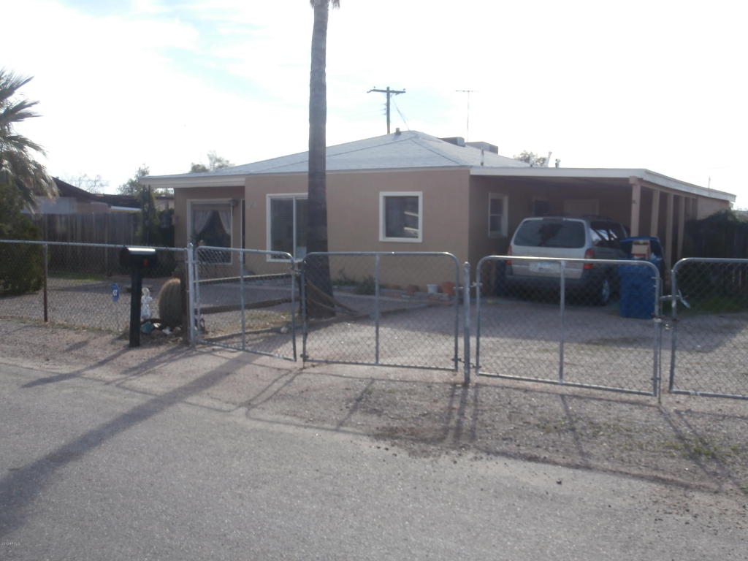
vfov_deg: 37.7
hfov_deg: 49.0
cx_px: 374
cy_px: 280
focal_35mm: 38
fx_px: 821
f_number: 3.9
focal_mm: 6.67
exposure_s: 1/500
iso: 100
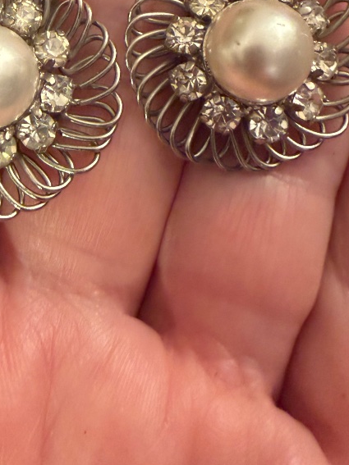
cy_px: 34
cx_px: 67
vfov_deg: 32.9
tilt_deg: -50.9
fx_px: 740
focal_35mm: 55
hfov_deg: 26.0
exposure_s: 1/50
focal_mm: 2.22
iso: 500
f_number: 2.2
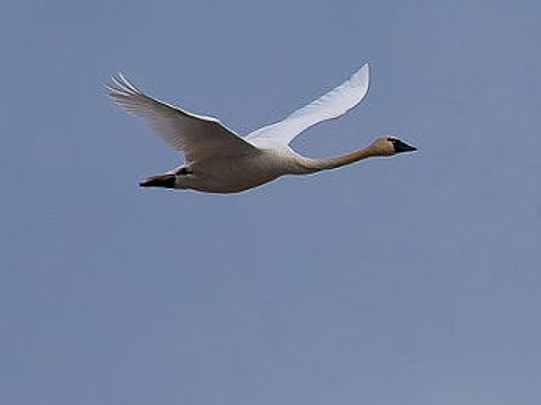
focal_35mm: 2688
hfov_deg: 0.7
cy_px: 394
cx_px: 1216
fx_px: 42010
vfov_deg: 0.6
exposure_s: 1/1000
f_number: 9
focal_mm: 600
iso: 320
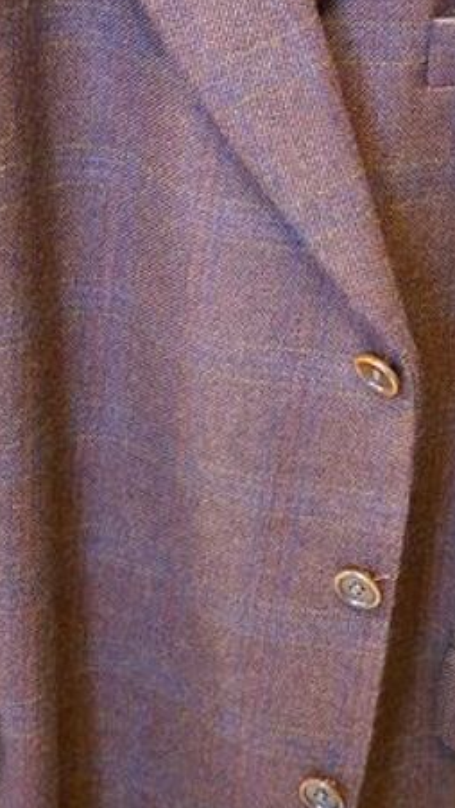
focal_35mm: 74
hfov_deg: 16.3
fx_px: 1586
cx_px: 249
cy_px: 96
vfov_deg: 27.6
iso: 1600
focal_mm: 5.4
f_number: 1.8
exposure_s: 1/20
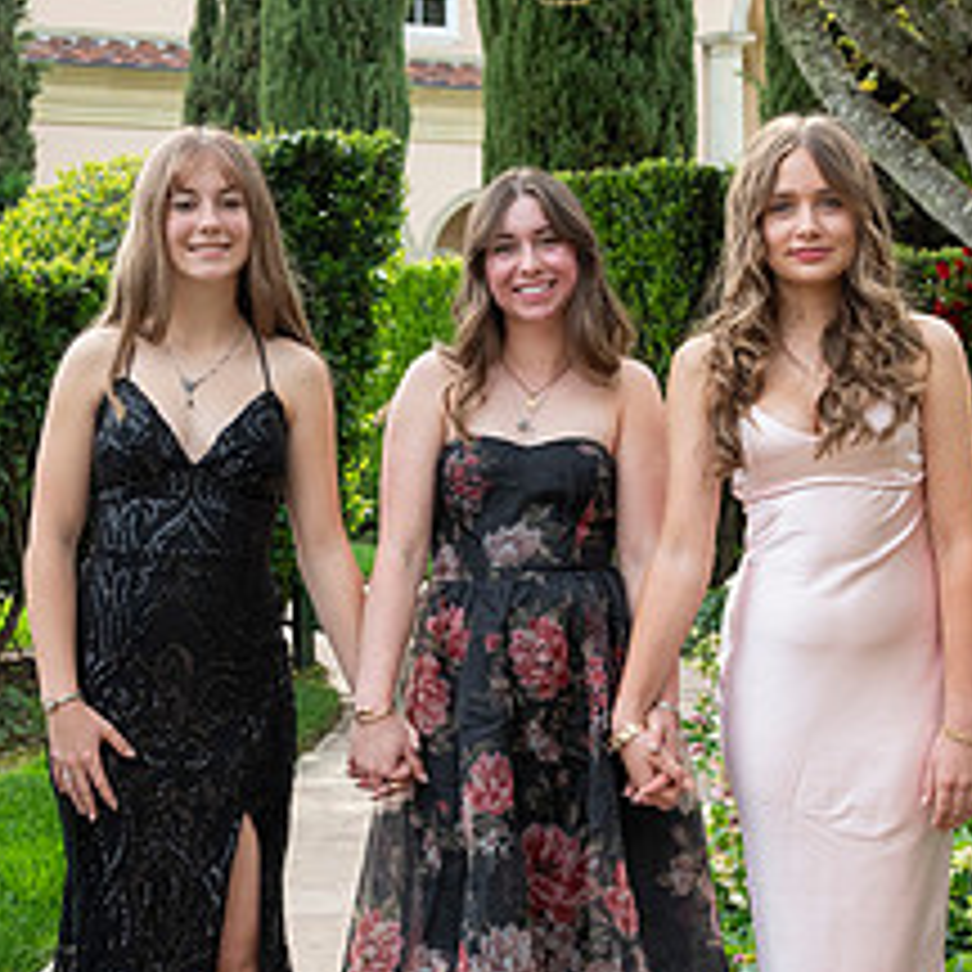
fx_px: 2414
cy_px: 504
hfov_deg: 22.7
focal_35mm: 76
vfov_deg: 22.8
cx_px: 544
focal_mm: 43
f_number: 5.6
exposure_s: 1/1600
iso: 1250
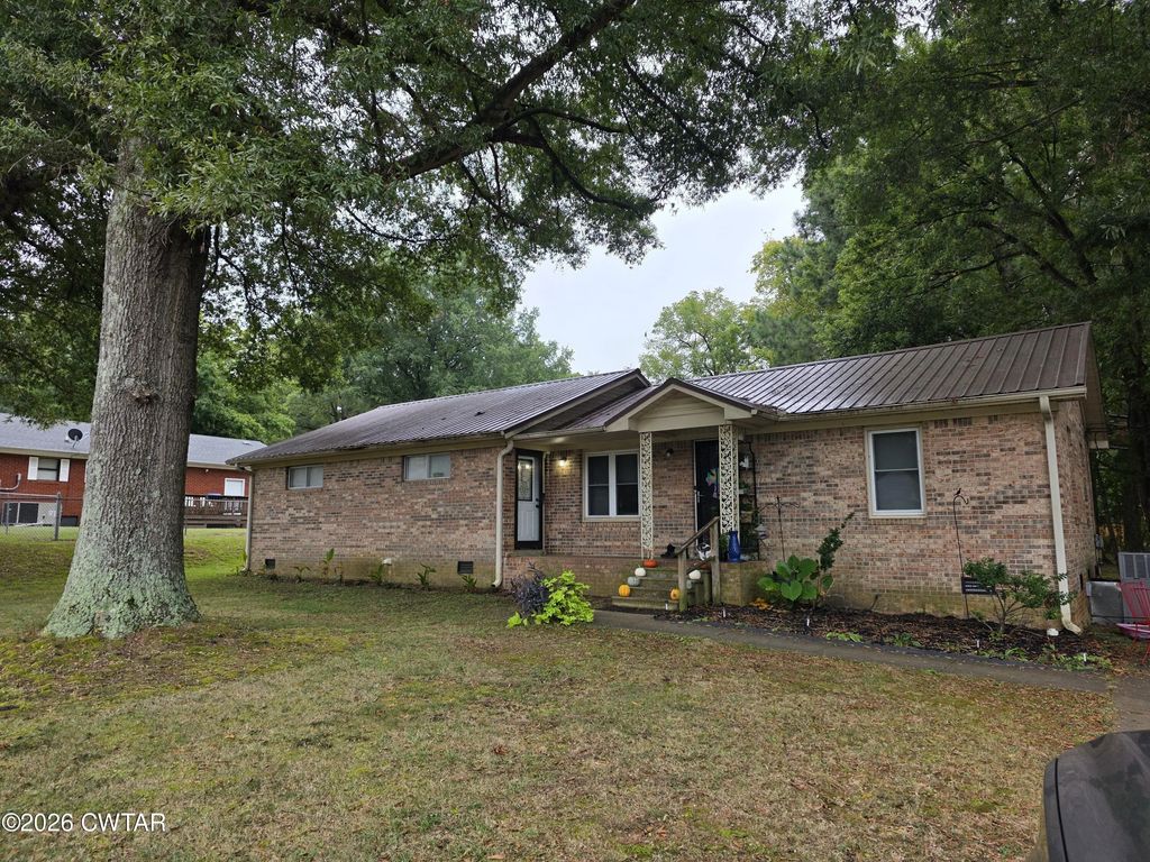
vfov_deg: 58.9
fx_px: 764
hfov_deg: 73.9
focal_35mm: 23
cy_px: 431
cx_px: 575
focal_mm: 6.3
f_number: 1.7
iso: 40
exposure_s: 1/180
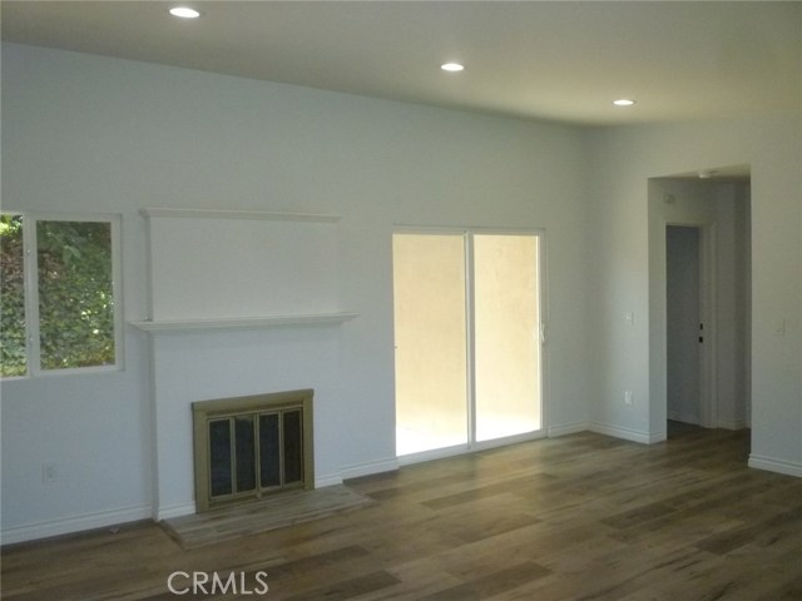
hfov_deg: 61.7
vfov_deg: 48.2
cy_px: 300
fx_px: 672
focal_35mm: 29
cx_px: 401
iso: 400
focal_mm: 5.2
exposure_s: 1/320
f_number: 3.3
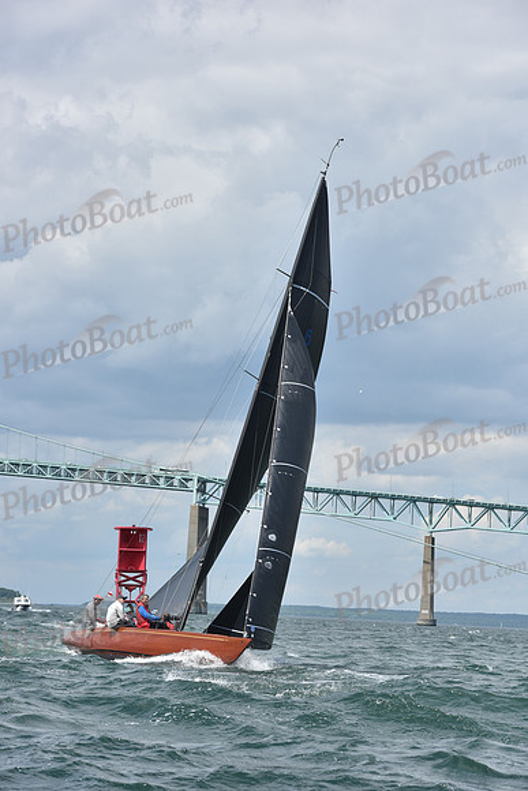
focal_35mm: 122
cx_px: 264
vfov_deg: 16.8
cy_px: 396
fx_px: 2682
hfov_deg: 11.2
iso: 250
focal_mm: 122
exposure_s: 1/1000
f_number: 8
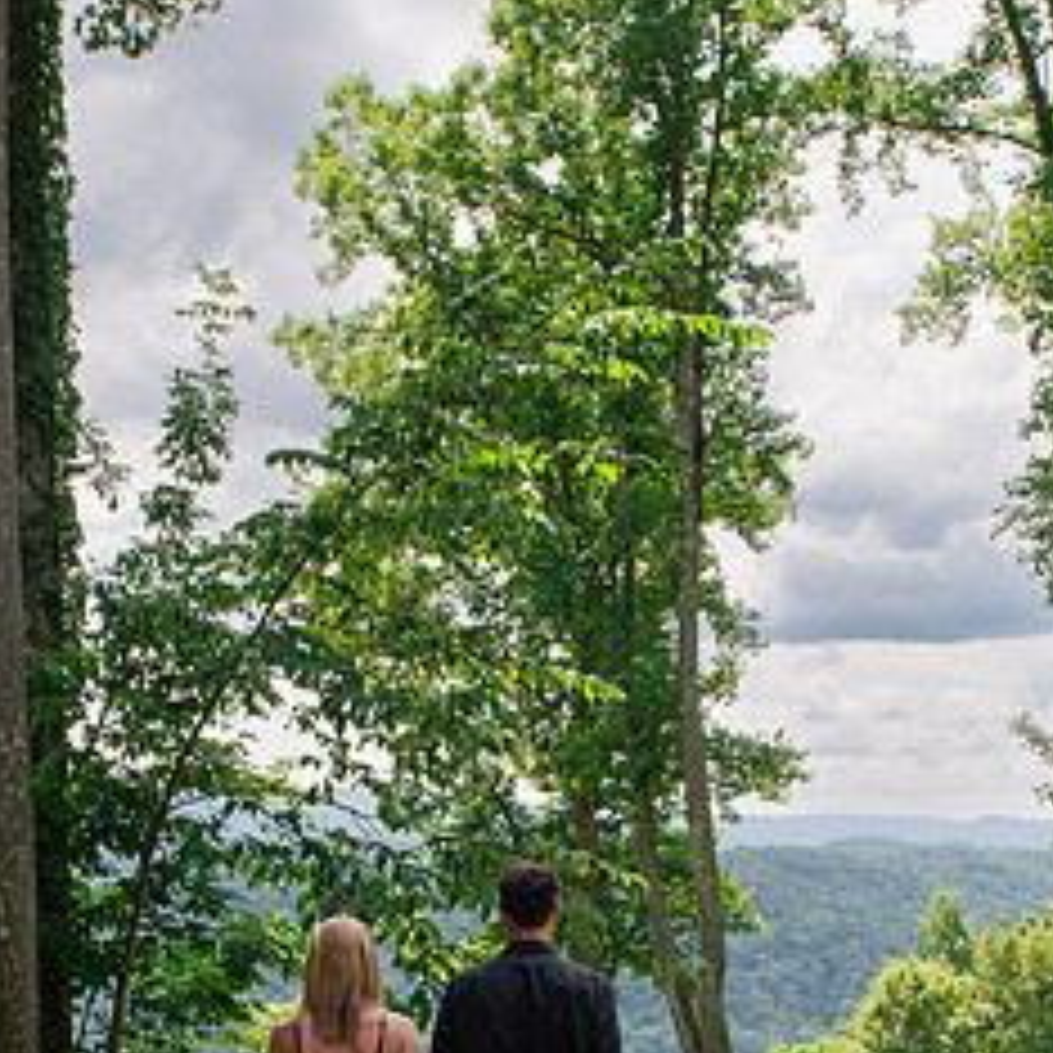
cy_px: 951
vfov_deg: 26.4
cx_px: 525
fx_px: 2168
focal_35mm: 63
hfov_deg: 27.3
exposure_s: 1/800
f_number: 8
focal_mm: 24
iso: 500
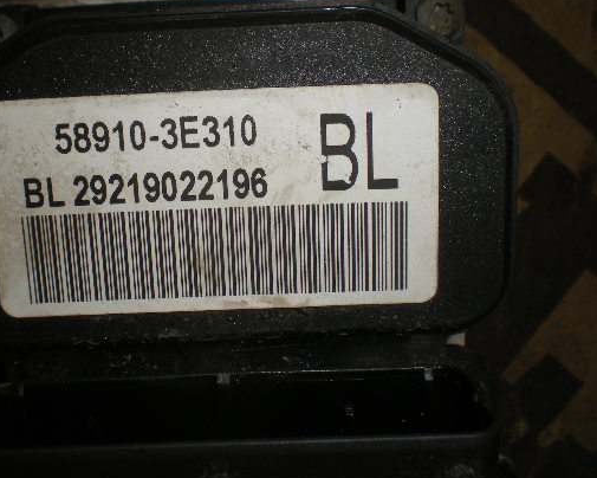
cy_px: 201
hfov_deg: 39.3
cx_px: 222
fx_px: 830
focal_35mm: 47
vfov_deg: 32.0
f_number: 4.6
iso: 64
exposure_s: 1/60
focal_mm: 6.3
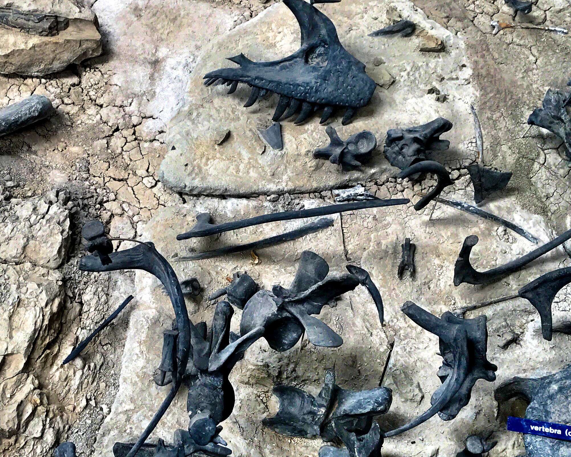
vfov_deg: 27.6
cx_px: 233
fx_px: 929
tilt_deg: -57.8
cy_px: 214
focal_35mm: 55
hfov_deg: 34.1
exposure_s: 1/222
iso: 20
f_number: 1.8
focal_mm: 3.99
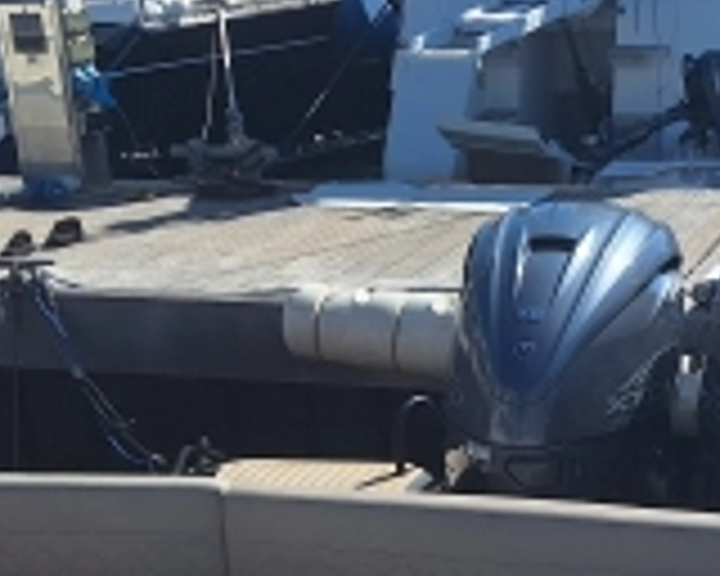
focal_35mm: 77
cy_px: 907
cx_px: 468
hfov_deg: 24.7
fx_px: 1641
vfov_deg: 17.5
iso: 40
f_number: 1.8
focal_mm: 5.54
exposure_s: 1/3333
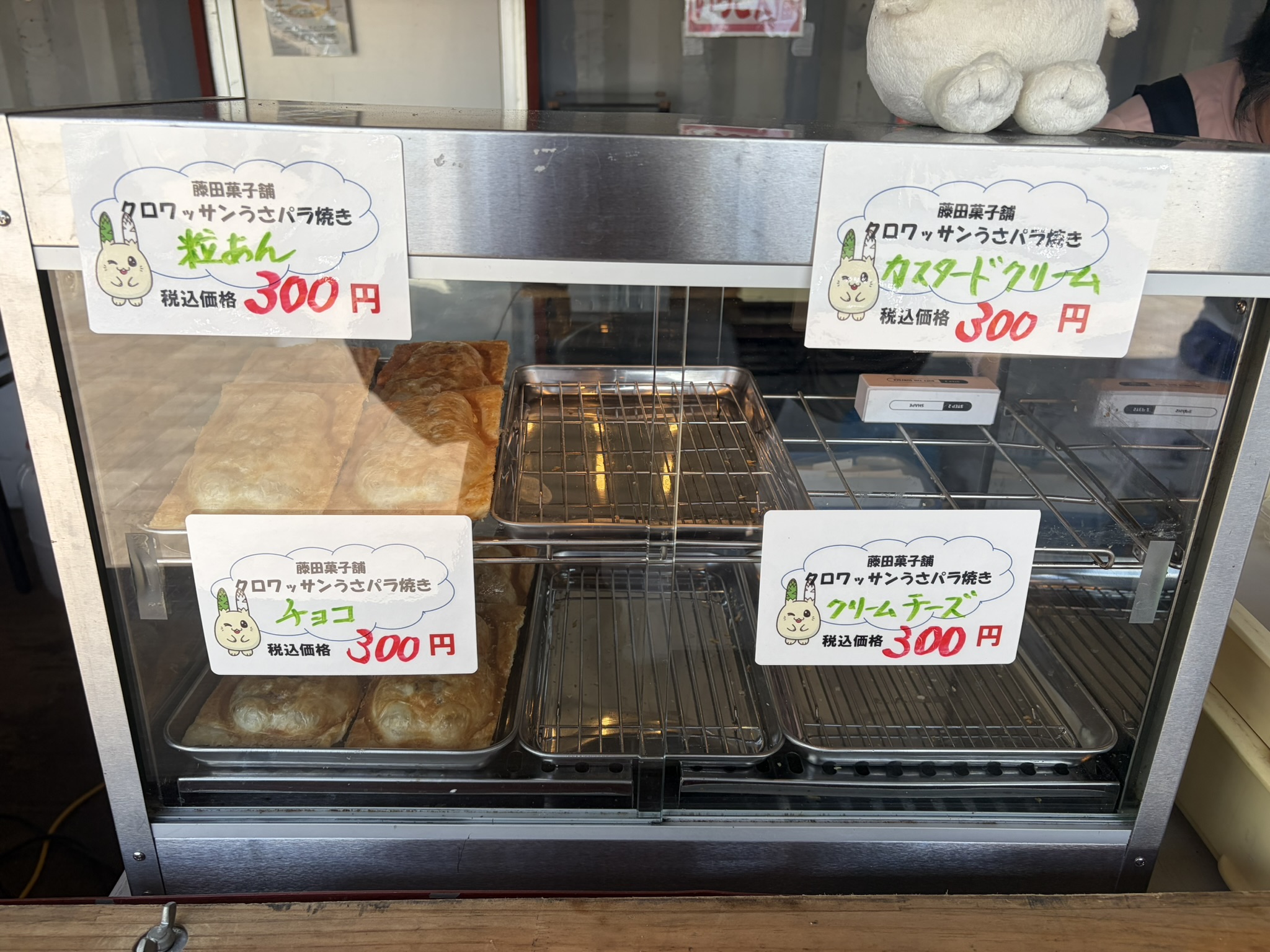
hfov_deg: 67.3
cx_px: 635
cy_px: 476
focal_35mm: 26
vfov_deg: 53.1
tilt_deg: -23.4
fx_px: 954
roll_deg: +0.1
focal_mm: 5.96
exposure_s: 1/601
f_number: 1.6
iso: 50
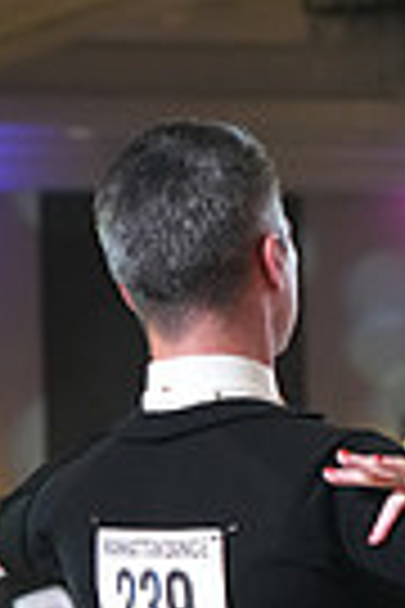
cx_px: 493
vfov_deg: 6.1
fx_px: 5670
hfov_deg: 4.1
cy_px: 833
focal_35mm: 336
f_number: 4
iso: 3200
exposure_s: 1/400
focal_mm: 78
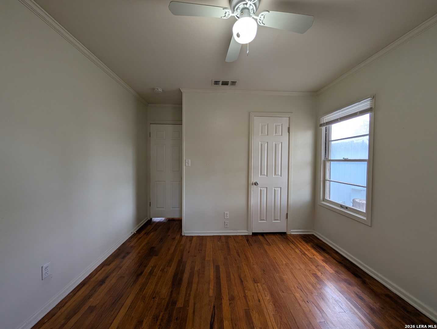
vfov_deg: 94.7
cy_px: 164
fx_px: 152
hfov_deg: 110.5
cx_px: 218
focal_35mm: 12
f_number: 1.7
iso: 65
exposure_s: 1/78.3
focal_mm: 2.02
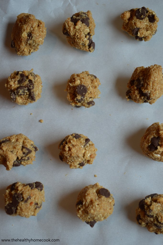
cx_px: 82
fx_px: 367
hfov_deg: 25.0
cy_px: 122
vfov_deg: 36.9
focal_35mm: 54
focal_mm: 36
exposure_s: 1/60
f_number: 5.6
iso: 250
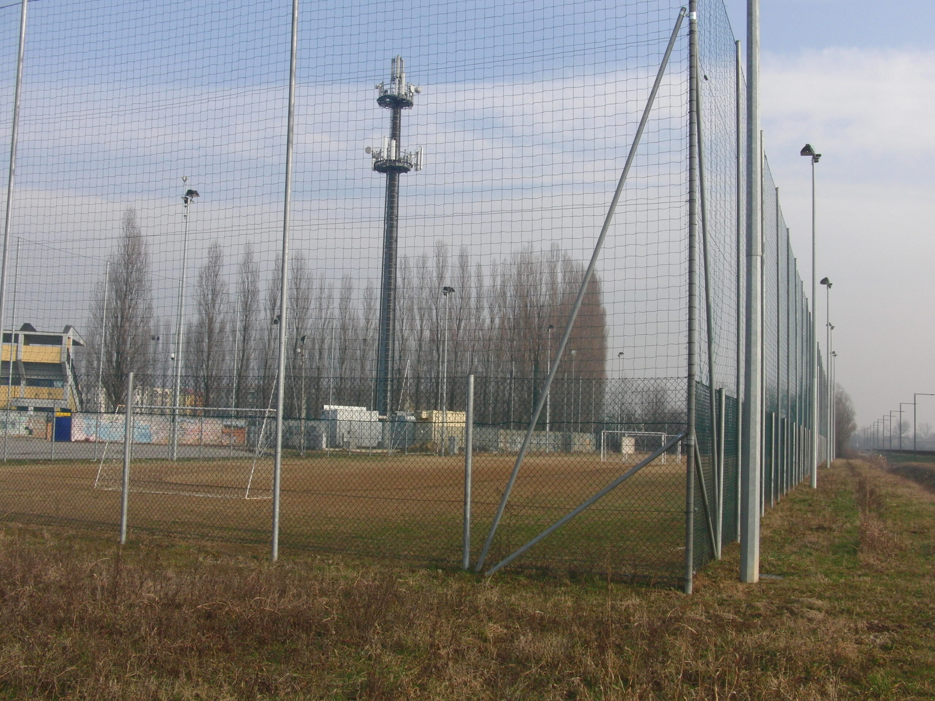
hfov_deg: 50.1
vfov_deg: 38.7
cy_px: 350
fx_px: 999
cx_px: 468
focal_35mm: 37
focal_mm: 6.42
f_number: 8.5
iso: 100
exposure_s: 1/200
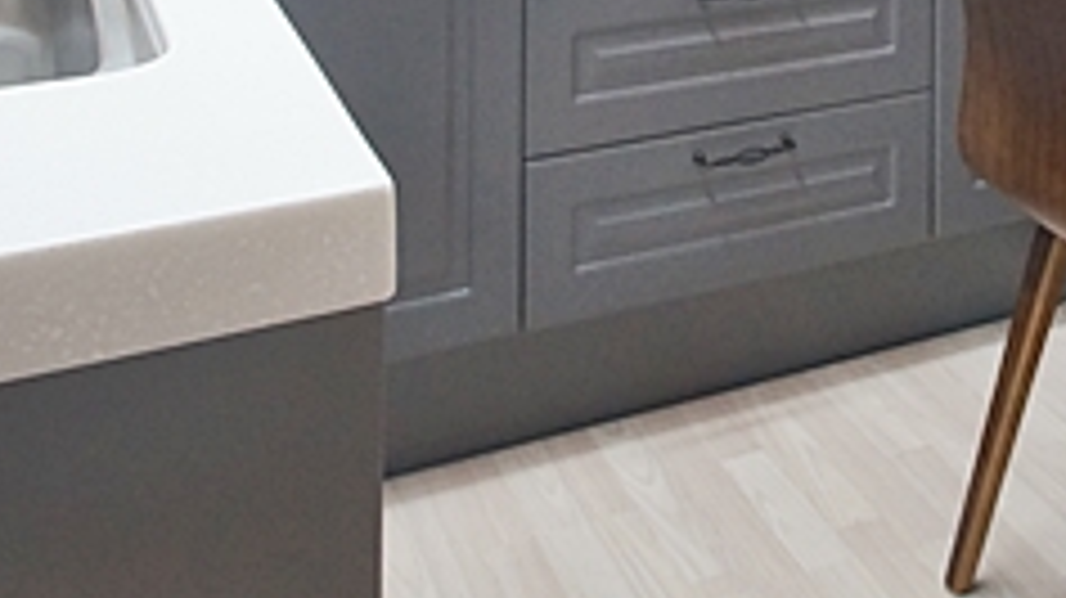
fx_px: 1497
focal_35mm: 53
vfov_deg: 18.0
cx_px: 819
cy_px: -477
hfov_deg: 38.0
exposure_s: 1/30
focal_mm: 10
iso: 800
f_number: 7.1
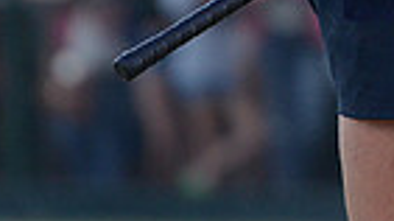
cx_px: 699
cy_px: -273
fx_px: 12139
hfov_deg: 1.9
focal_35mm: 1163
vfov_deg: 1.0
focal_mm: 270
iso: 1250
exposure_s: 1/500
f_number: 4
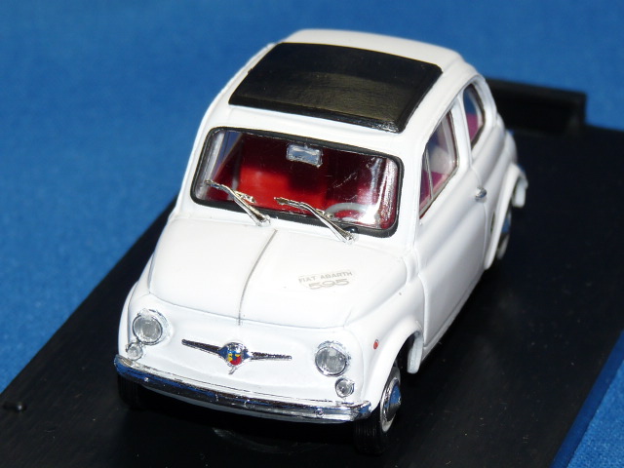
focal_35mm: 168
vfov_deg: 8.8
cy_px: 234
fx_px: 3028
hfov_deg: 11.8
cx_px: 312
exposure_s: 1/40
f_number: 3.4
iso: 100
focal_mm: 17.4
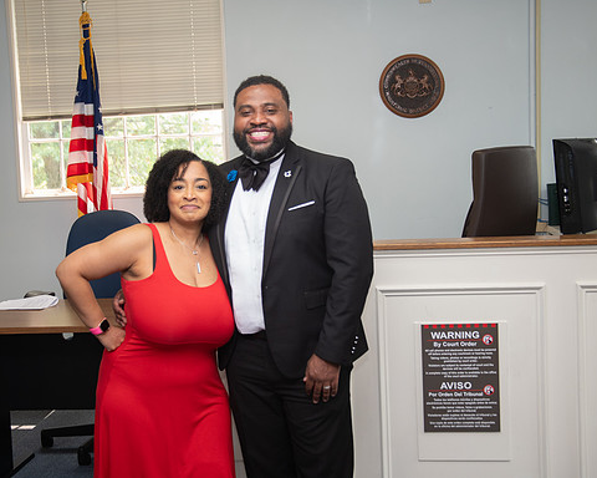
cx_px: 270
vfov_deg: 25.8
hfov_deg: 31.9
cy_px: 238
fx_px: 1042
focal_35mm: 59
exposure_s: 1/160
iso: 1250
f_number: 4.6
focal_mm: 50
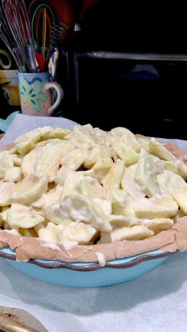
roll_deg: +2.0
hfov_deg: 37.8
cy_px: 166
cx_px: 84
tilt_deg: -26.6
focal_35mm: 31
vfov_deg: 62.6
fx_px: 273
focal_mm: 4
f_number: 1.8
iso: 25
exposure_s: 1/30
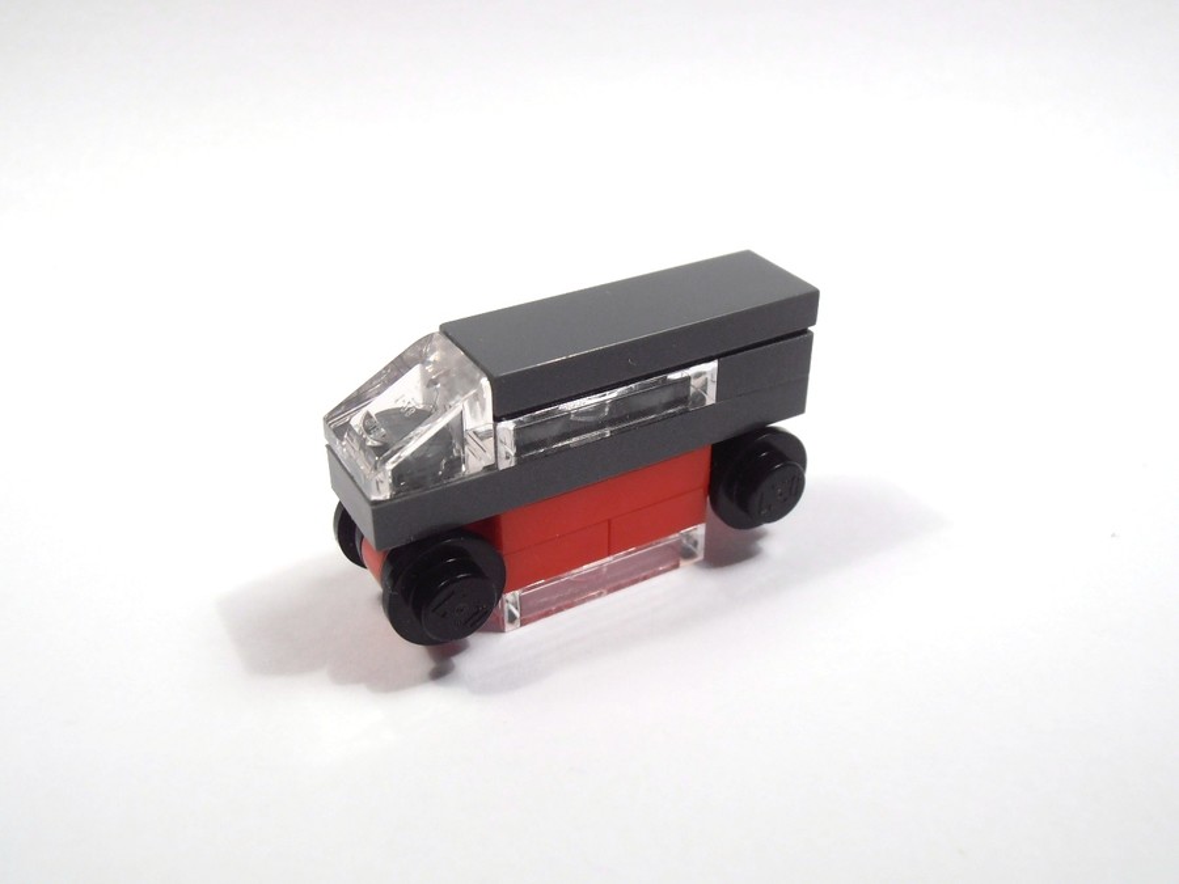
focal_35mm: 37
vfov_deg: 38.7
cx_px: 590
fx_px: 1260
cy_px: 442
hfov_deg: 50.1
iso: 80
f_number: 3.9
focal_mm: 6.61
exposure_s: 1/60
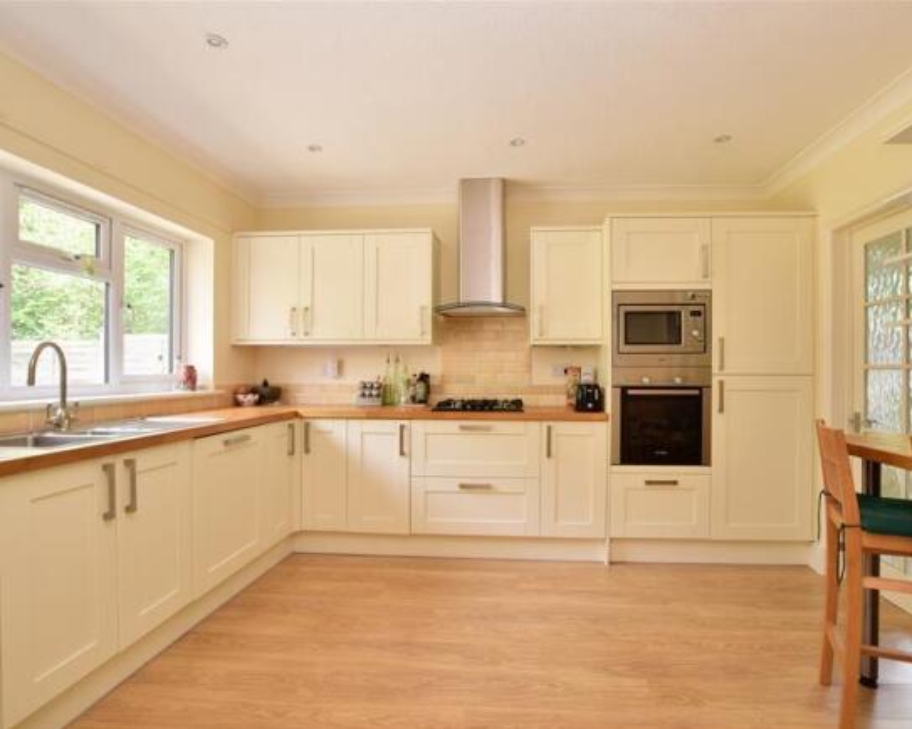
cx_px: 497
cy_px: 365
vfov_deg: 76.9
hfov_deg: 89.4
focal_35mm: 17
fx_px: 459
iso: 250
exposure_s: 1/20
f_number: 13
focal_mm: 10
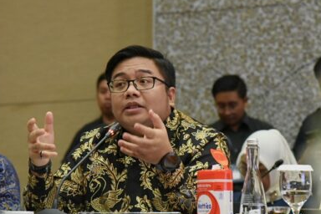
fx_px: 1248
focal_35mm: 140
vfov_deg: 9.8
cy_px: 130
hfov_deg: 14.7
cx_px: 140
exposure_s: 1/100
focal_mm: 112
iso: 6400
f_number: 5
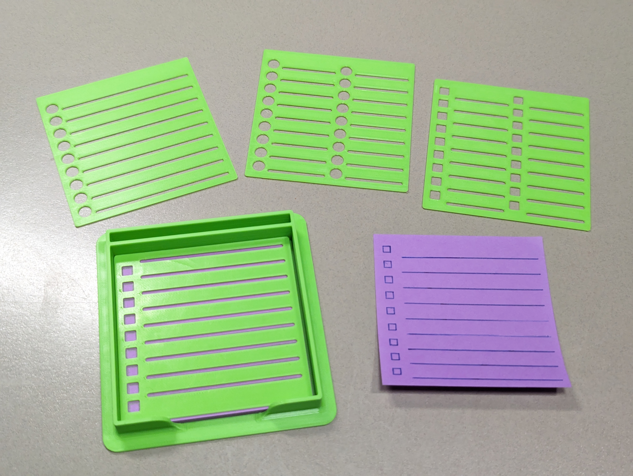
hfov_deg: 39.6
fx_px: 879
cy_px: 238
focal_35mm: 48
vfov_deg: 30.3
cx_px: 316
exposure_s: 1/120
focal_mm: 6.81
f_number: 1.85
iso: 337
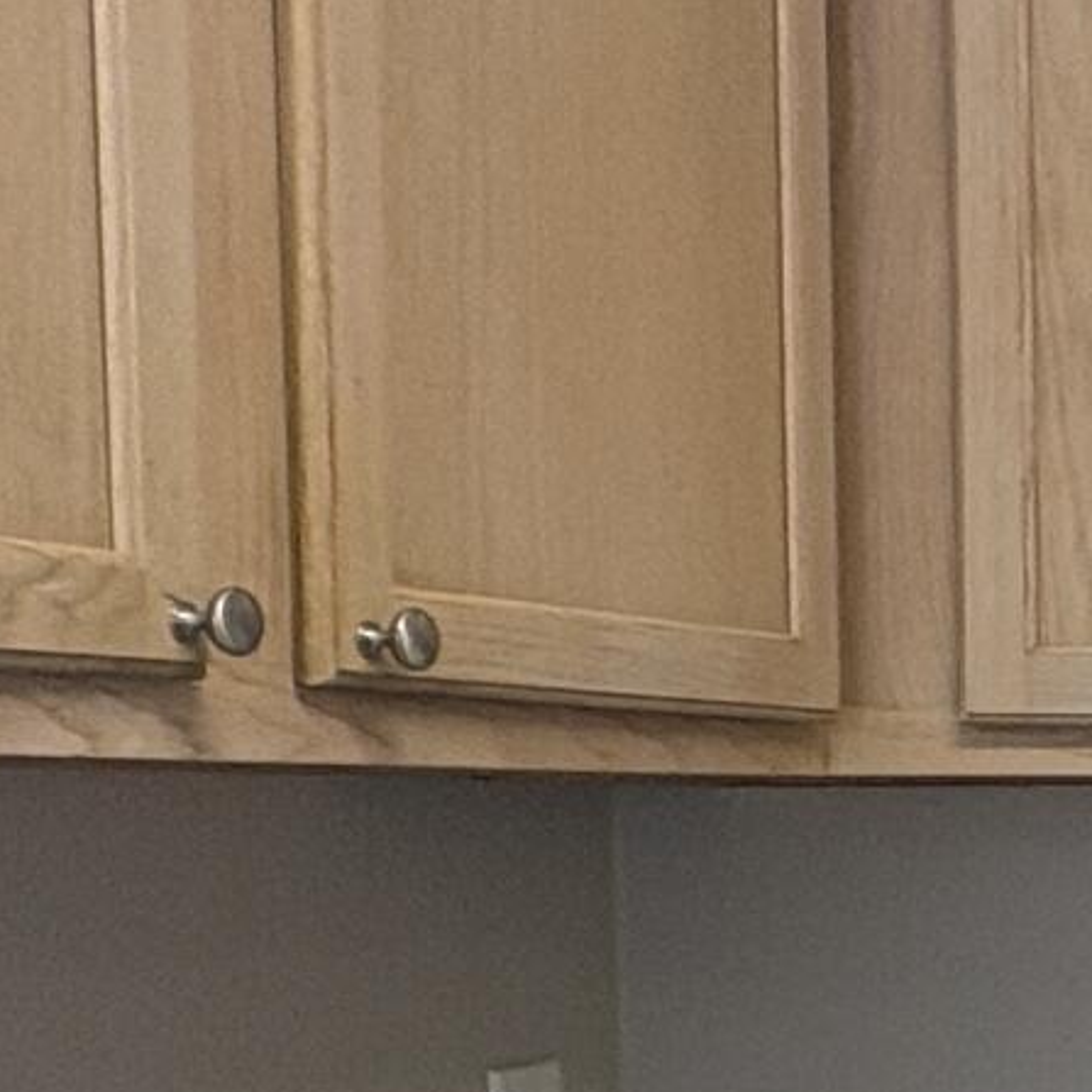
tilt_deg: -3.8
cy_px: 985
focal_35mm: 83
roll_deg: +1.0
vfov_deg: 20.5
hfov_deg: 15.4
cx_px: 2353
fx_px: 2962
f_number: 2.2
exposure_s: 1/120
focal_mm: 2.22
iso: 80
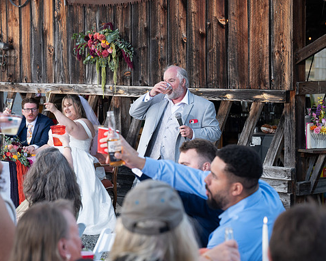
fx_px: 1091
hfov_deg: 17.0
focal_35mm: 113
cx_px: 146
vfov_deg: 13.6
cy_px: 131
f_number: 5.6
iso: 320
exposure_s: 1/125
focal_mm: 99
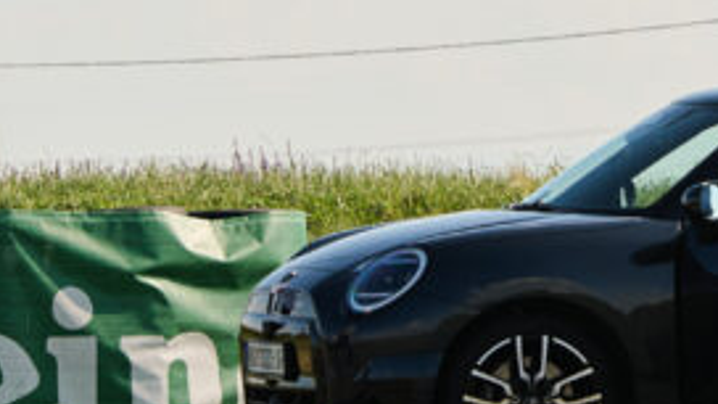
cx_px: 649
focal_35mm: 650
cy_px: -199
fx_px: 12375
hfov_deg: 3.3
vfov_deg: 1.9
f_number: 5.6
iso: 200
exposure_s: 1/1600
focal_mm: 165
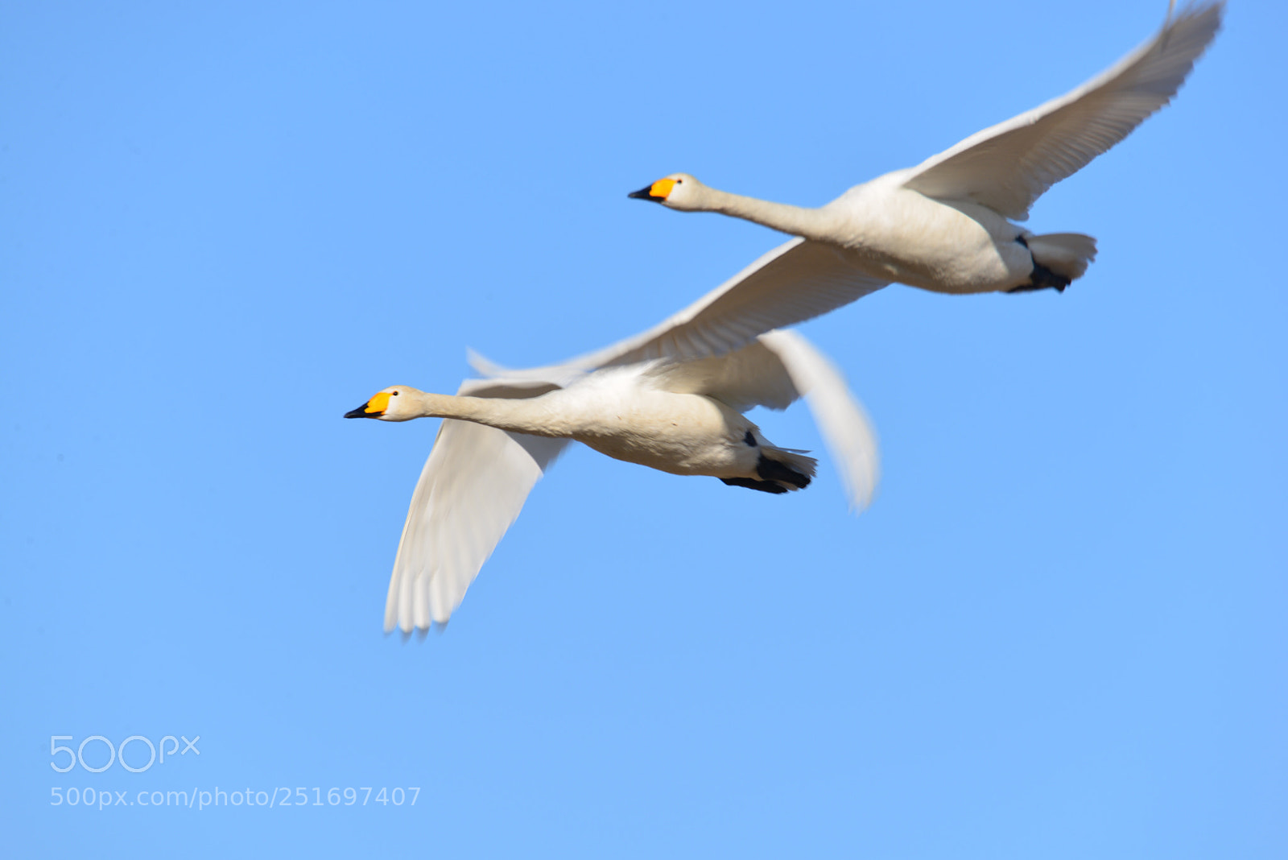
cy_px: 430
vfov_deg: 2.3
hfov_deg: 3.4
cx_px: 644
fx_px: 21473
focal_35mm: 600
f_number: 11
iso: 100
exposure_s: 1/160
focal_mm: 600
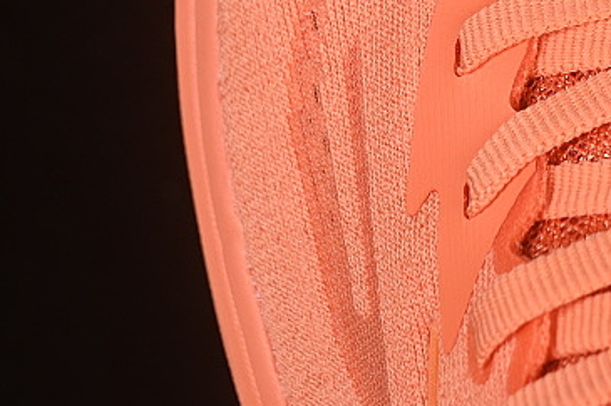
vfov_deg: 6.1
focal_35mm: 222
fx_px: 3766
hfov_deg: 9.2
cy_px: -165
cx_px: 651
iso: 160
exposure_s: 1/80
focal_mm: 50
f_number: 7.1
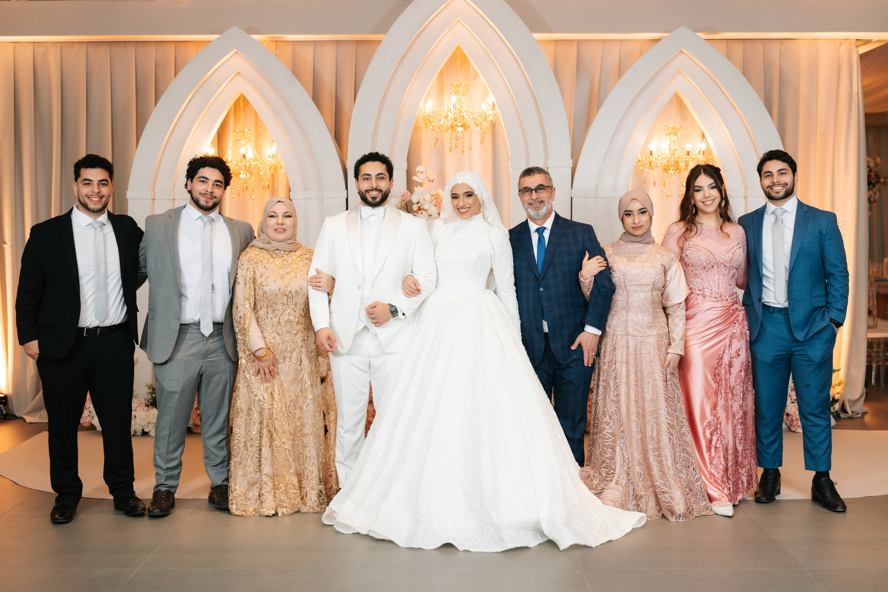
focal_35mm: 47
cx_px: 447
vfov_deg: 28.5
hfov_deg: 41.8
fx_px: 1164
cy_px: 308
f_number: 2.8
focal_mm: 45
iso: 250
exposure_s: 1/200
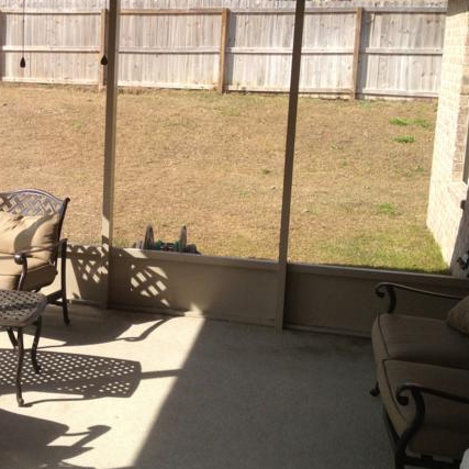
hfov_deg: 28.3
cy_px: 181
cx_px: 37
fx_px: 889
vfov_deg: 29.5
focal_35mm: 58
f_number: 2.4
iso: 50
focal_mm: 4.28
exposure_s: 1/606
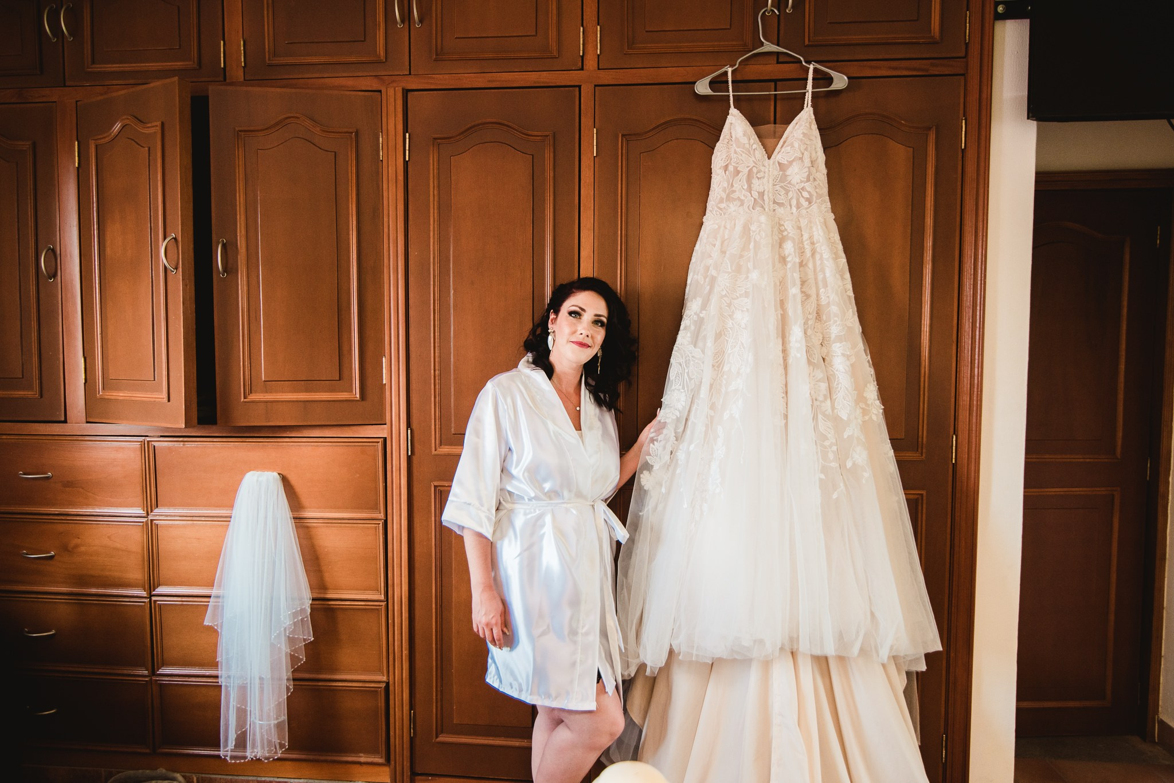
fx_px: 783
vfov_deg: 53.2
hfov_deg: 73.7
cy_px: 392
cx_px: 587
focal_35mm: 24
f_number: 3.2
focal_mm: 24
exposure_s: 1/200
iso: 400
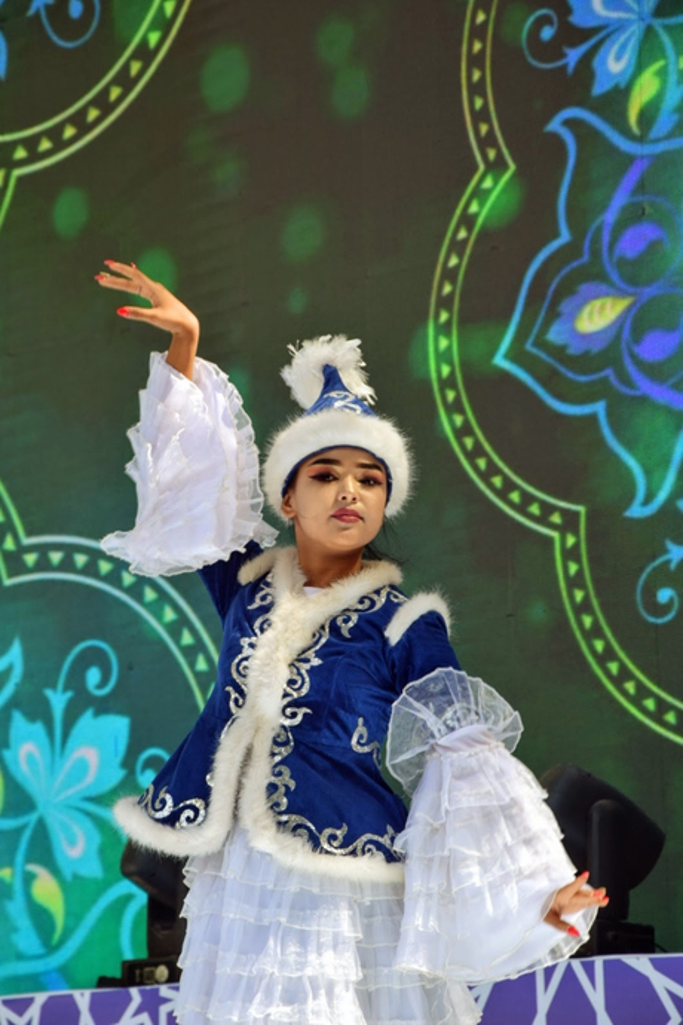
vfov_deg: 13.0
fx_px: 4482
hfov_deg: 8.7
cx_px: 342
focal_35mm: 158
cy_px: 512
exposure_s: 1/250
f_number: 7.1
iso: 250
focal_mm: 105
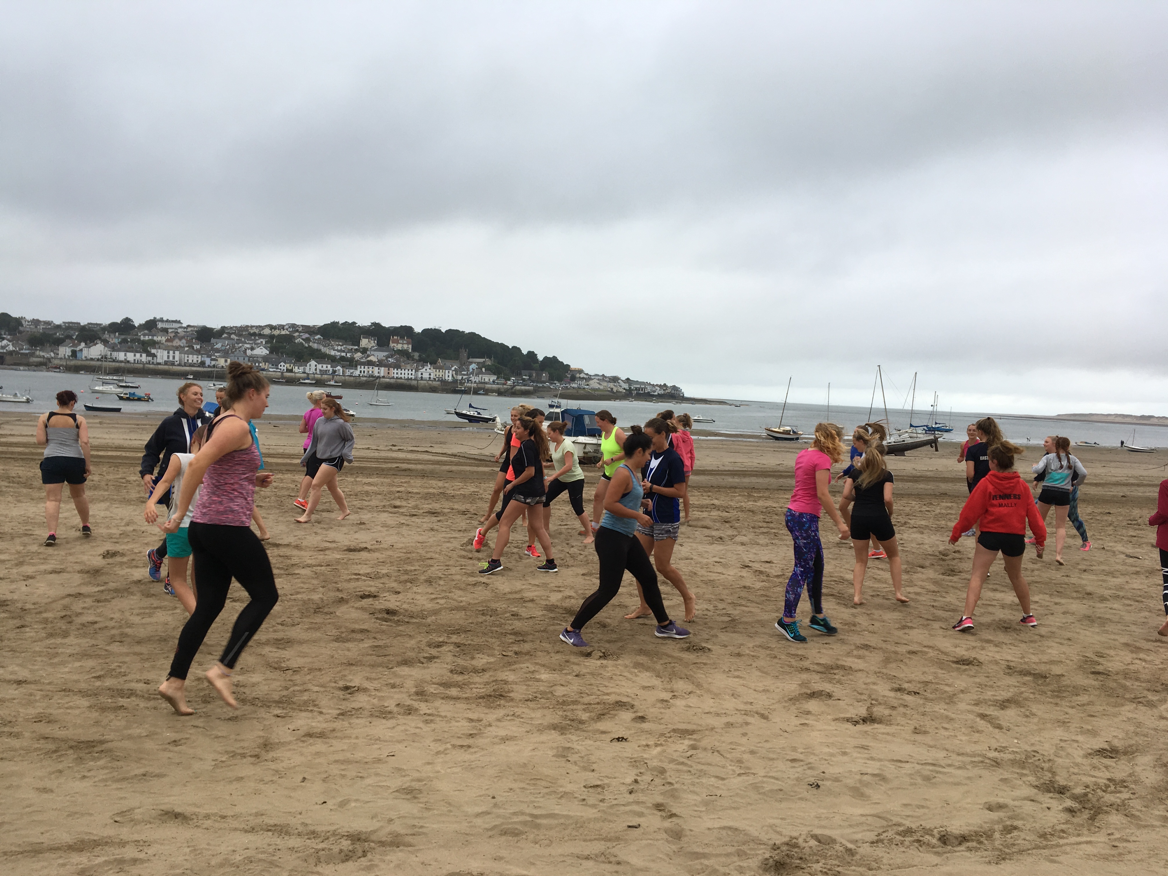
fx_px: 979
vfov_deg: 48.2
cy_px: 438
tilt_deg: -3.4
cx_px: 584
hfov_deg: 61.7
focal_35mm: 29
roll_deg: -3.2
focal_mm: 4.15
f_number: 2.2
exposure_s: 1/196
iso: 25
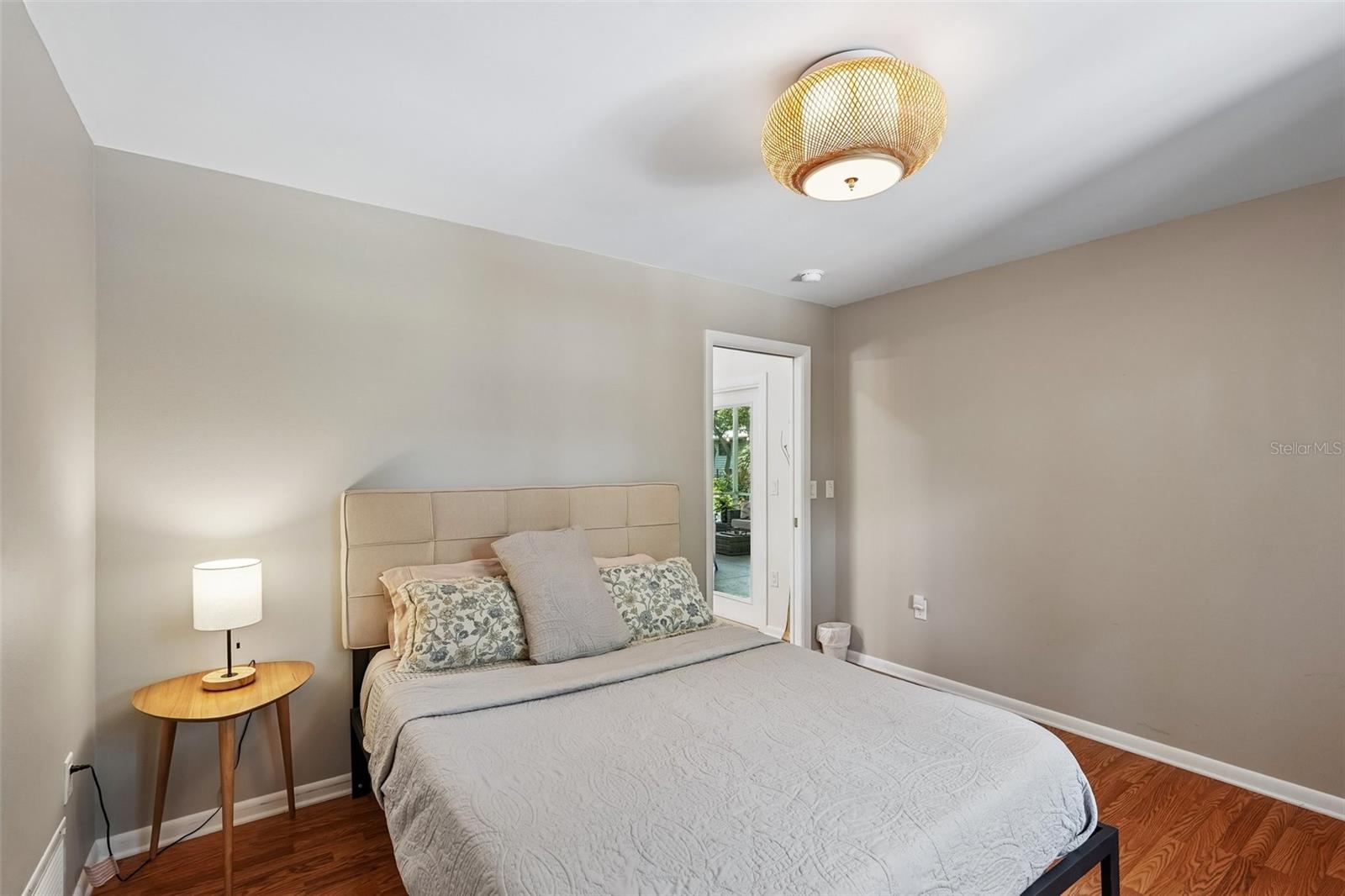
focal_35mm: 16
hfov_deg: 96.7
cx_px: 672
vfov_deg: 73.7
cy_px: 448
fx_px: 598
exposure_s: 1/10
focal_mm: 16
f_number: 8
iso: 400
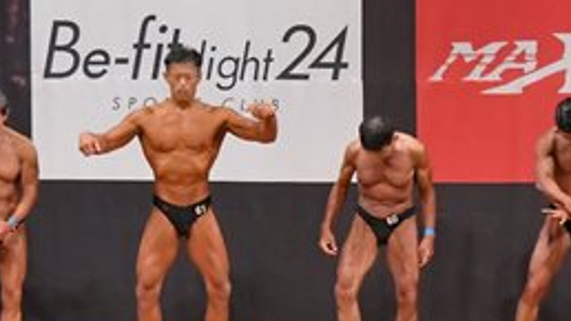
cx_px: 406
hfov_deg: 7.4
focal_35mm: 292
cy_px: 173
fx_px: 4420
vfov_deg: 4.2
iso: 7200
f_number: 5.6
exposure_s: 1/400
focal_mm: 62
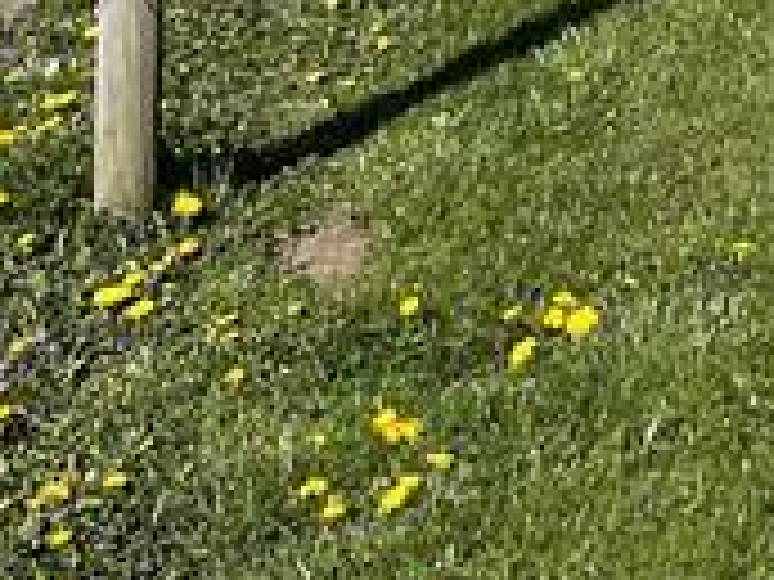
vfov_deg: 8.3
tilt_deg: -1.3
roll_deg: -0.5
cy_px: -1093
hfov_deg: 10.4
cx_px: 2048
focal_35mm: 155
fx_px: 3466
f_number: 1.6
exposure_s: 1/5128
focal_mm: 5.1
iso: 32
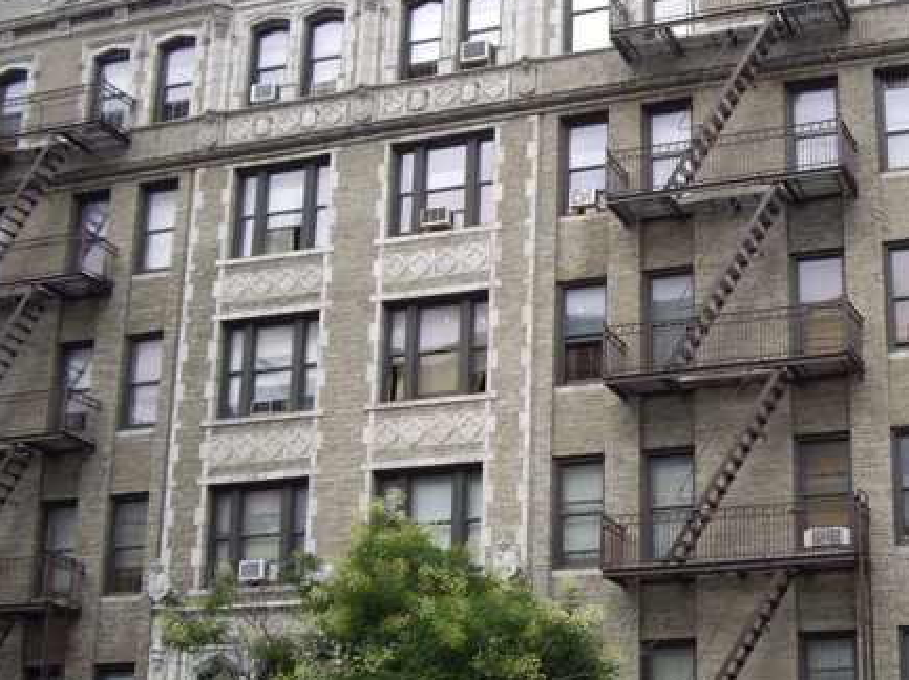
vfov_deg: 22.5
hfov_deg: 29.0
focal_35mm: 65
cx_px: 758
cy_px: 368
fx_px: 1705
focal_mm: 7.9
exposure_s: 1/250
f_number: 2.8
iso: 64
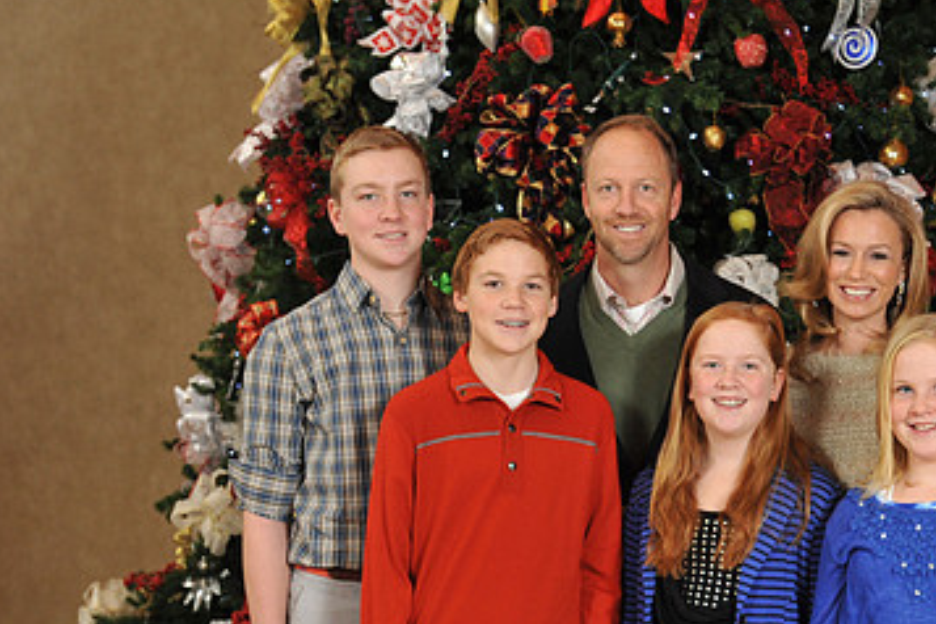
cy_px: 467
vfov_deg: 15.0
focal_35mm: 91
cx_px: 711
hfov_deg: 22.2
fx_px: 2366
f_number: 6.3
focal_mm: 56
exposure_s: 1/125
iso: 1600
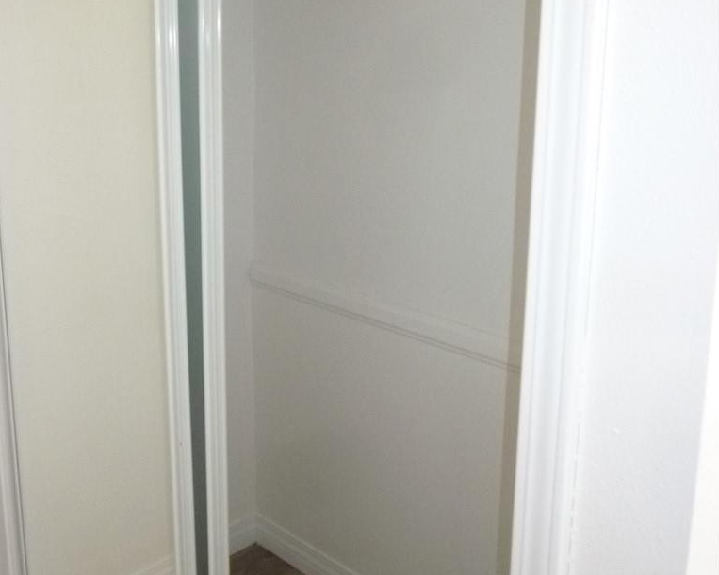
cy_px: 192
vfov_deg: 38.7
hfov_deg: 47.9
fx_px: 808
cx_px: 360
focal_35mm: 38
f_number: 3.3
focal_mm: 5.2
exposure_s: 1/200
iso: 400
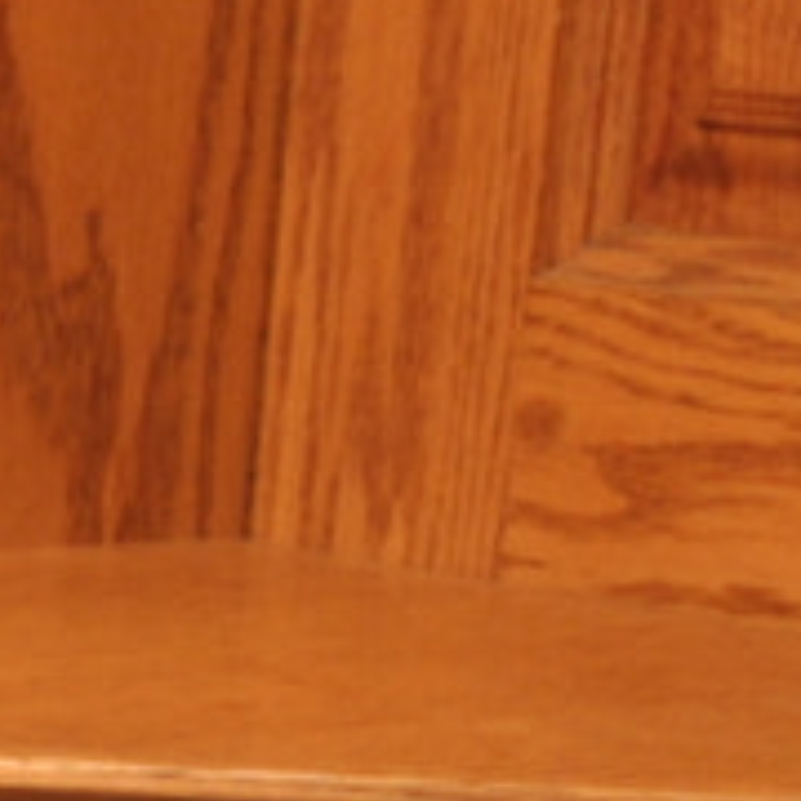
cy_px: 2180
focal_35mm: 347
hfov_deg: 4.5
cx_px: -2817
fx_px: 9084
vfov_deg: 4.9
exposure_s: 2.5
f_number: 11
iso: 200
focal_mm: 24
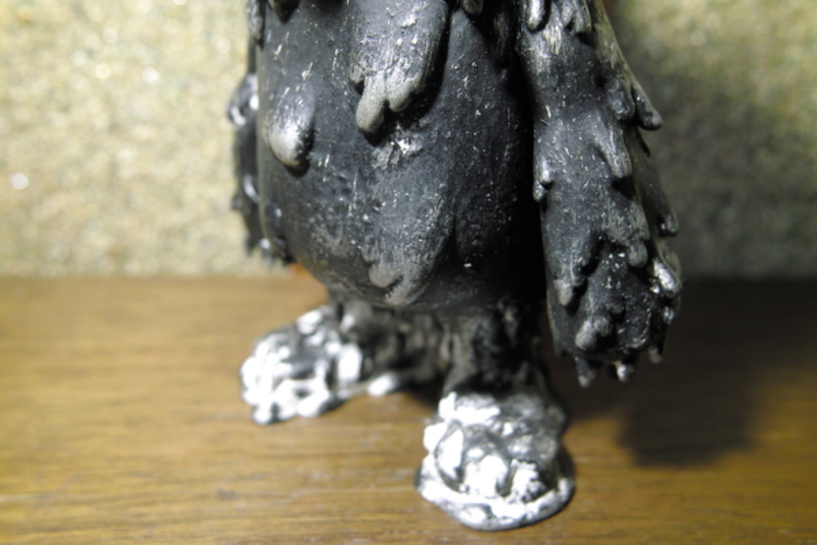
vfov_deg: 46.4
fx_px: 635
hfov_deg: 65.5
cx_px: 408
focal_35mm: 28
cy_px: 272
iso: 200
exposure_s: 1/2
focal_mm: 16.6
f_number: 4
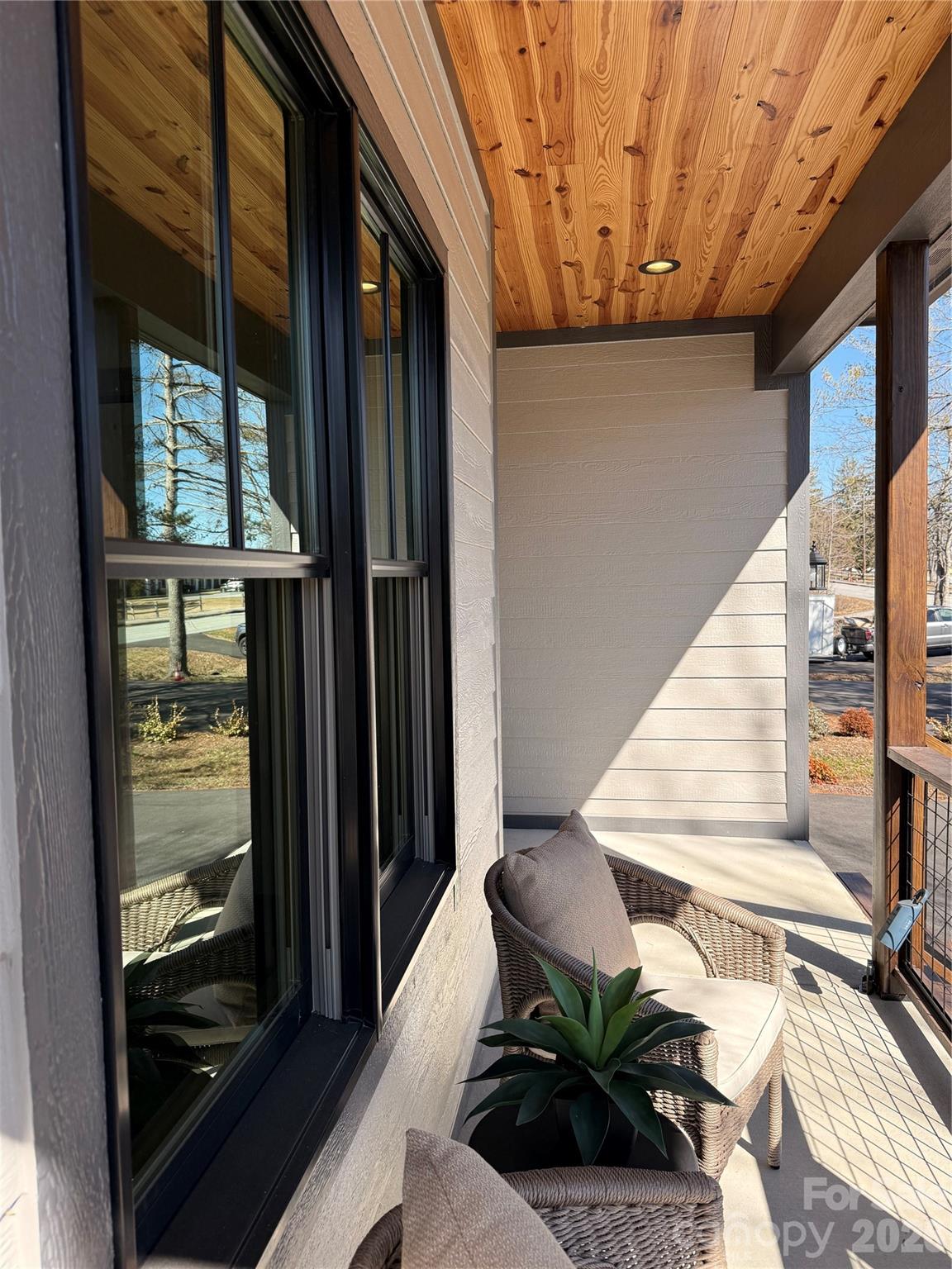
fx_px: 880
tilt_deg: -3.6
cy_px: 634
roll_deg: +1.3
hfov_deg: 56.8
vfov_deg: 71.6
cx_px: 476
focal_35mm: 24
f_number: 1.78
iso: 100
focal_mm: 6.76
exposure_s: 1/1314
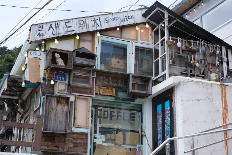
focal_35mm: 53
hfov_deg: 37.5
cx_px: 116
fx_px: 342
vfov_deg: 25.5
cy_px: 78
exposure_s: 1/1100
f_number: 5
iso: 320
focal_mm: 35
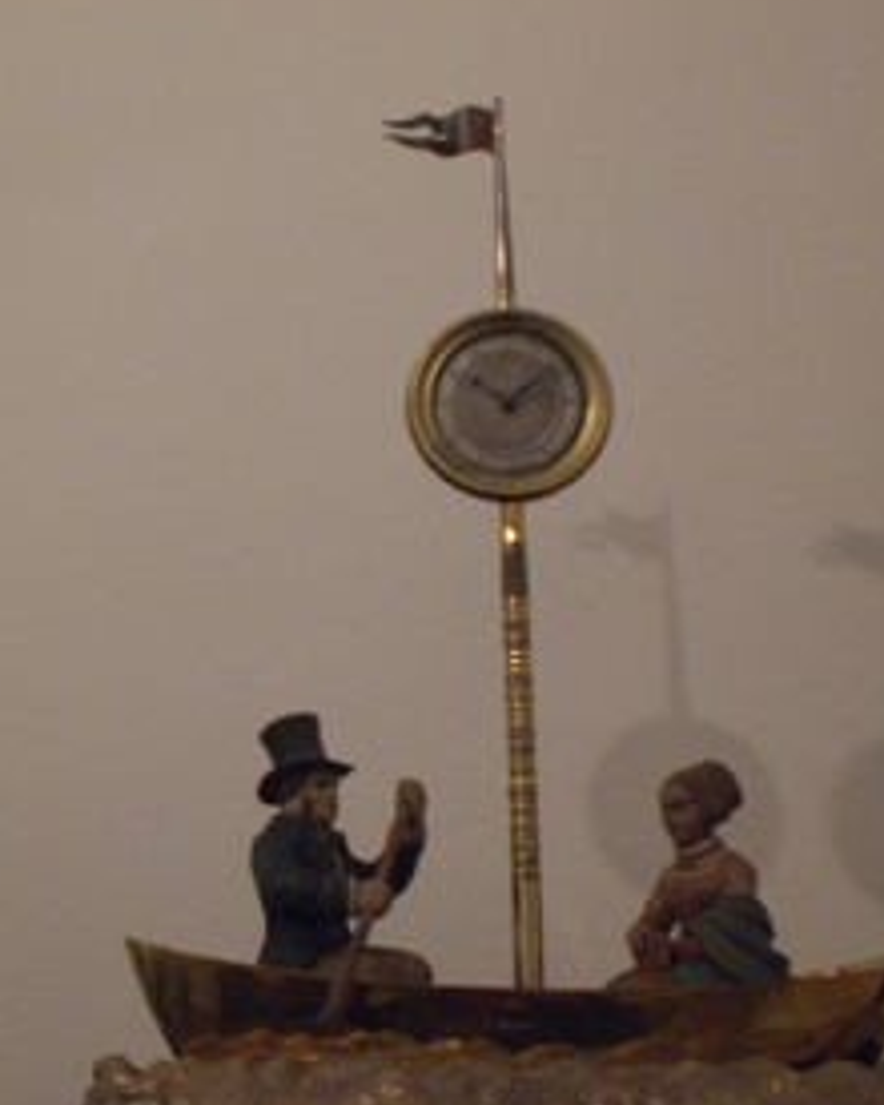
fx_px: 1766
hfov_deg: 27.7
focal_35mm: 54
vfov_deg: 34.7
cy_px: 571
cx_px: 221
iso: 400
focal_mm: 6.3
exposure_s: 1/80
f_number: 3.1
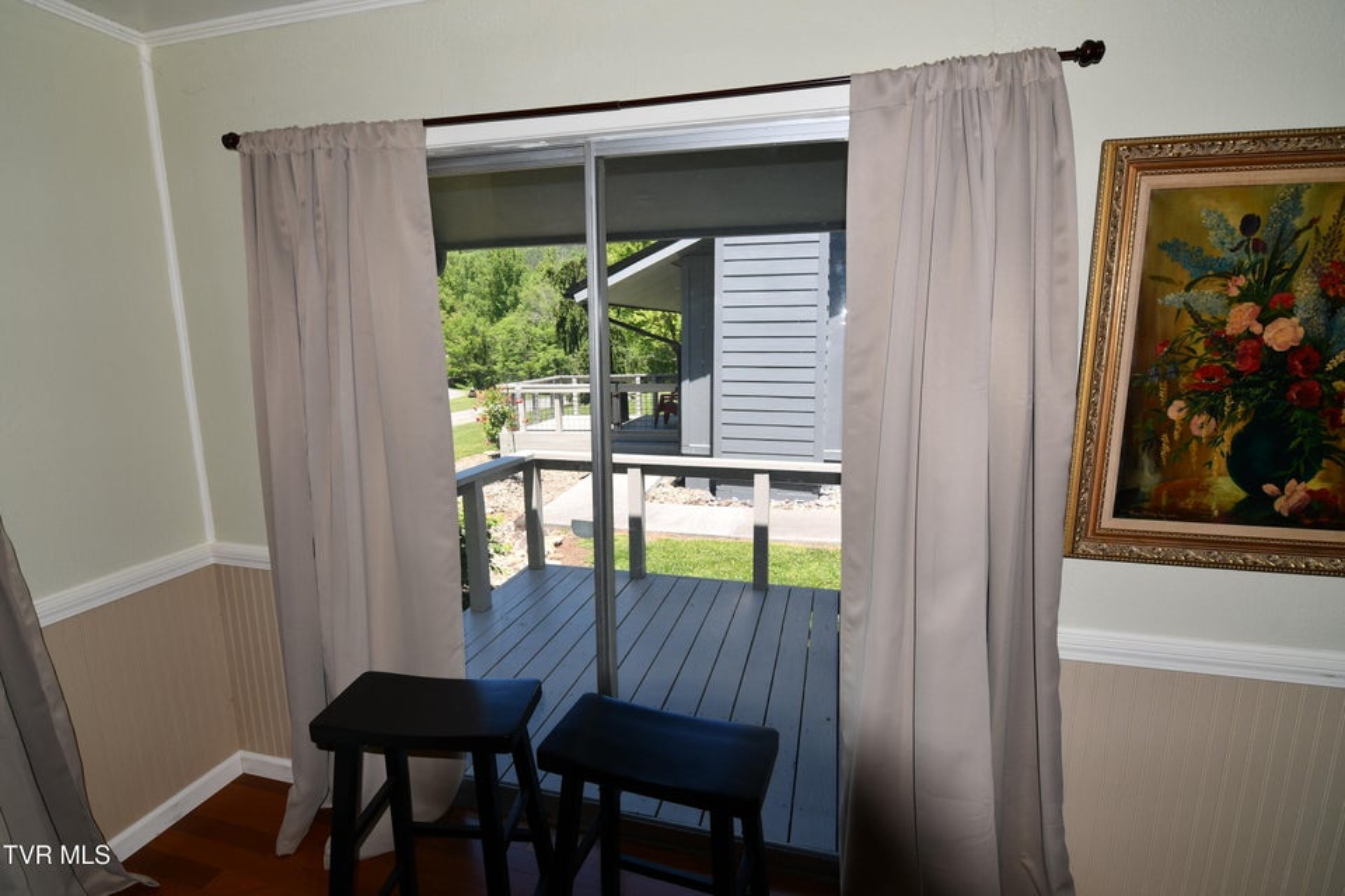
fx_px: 598
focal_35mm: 16
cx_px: 672
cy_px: 448
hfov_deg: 96.7
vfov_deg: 73.7
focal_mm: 11
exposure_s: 1/250
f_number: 6.3
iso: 100
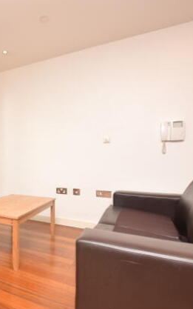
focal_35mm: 24
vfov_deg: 74.7
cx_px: -16
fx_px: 202
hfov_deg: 41.5
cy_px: 160
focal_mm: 10
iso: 560
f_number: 5.6
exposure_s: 1/125
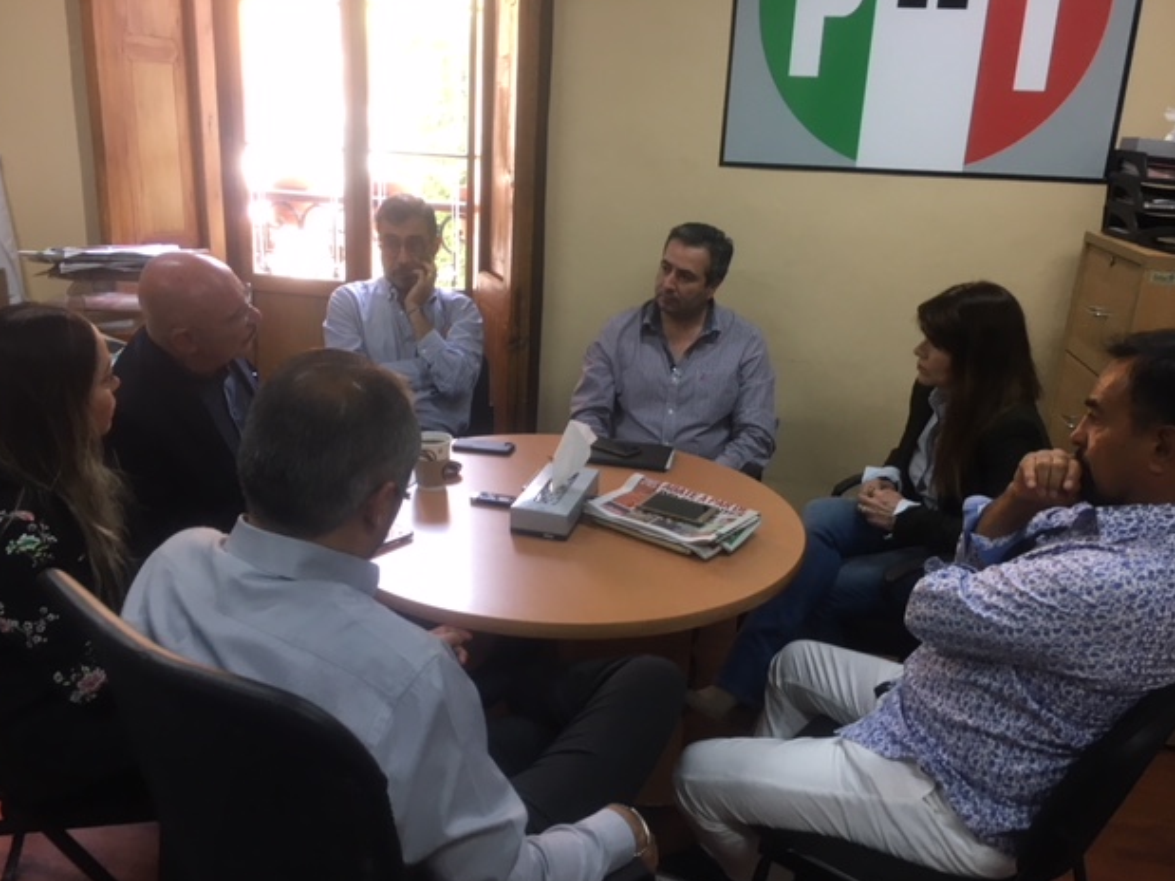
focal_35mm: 30
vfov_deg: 46.8
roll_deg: -3.6
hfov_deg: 60.0
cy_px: 450
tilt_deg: -17.6
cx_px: 579
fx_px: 1018
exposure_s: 1/30
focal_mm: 4.15
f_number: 2.2
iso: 64
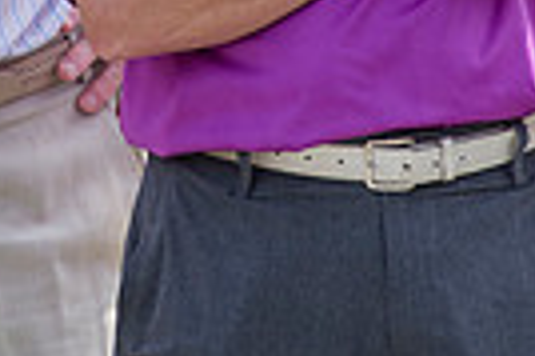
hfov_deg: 1.6
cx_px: -56
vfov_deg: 1.1
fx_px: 19281
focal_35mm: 1299
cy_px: -330
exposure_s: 1/1000
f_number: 5.6
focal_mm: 300
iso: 400
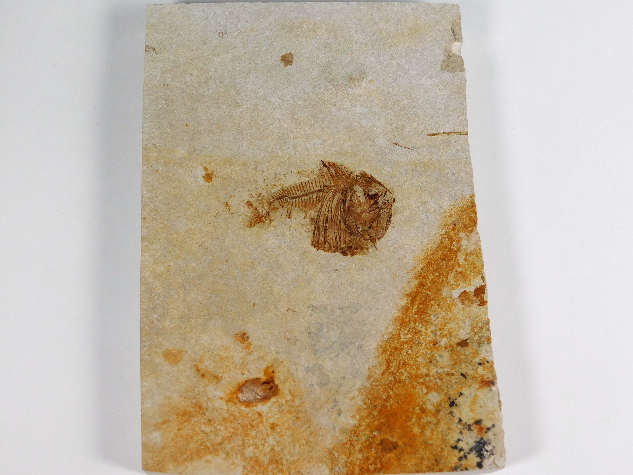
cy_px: 238
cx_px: 316
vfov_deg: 28.6
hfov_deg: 37.5
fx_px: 933
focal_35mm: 51
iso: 125
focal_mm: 9
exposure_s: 1/400
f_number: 3.8
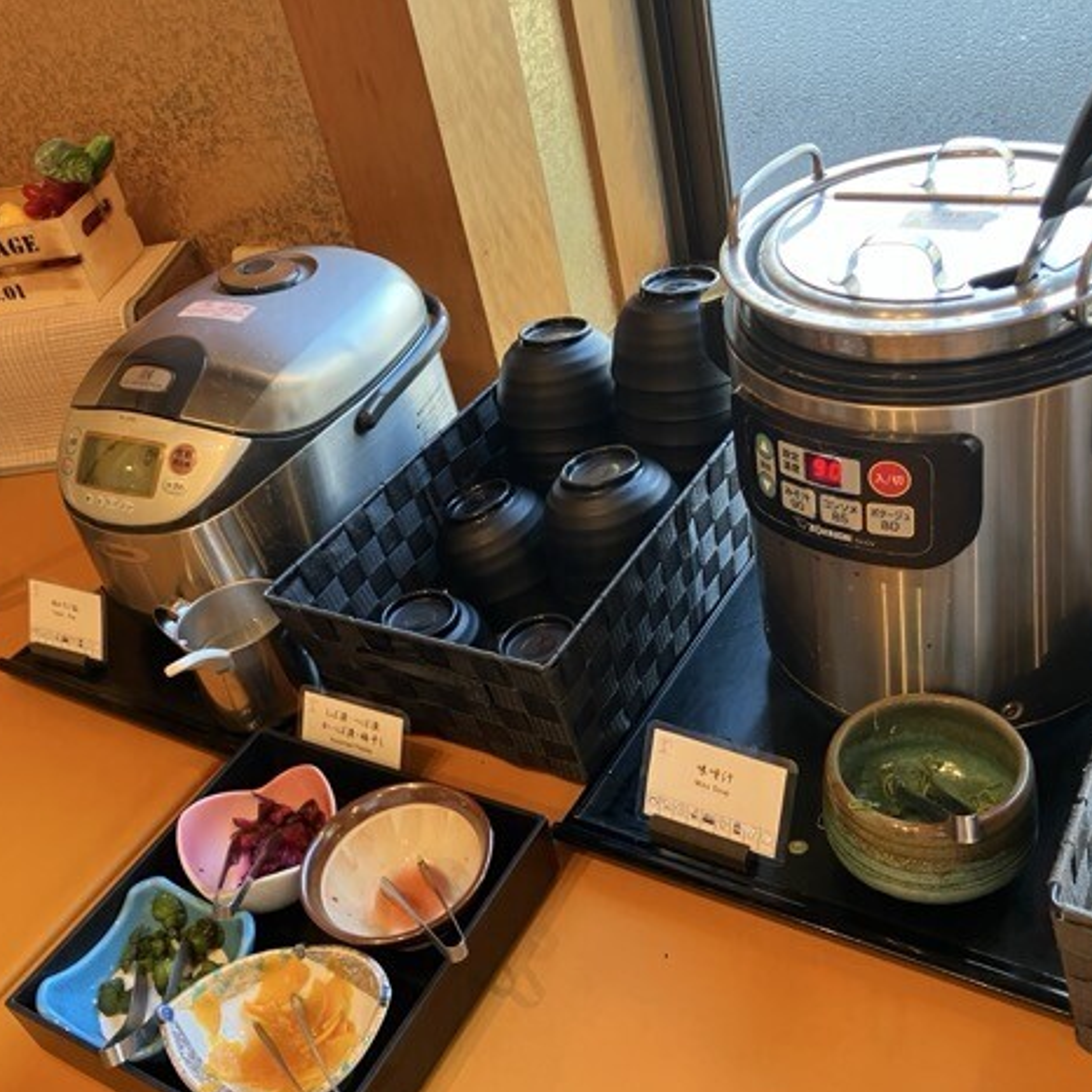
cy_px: 558
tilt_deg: -35.4
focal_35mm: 34
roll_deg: +14.2
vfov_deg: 48.4
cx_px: 527
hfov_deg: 48.4
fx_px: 1213
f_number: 1.8
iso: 80
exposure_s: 1/60
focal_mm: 3.99
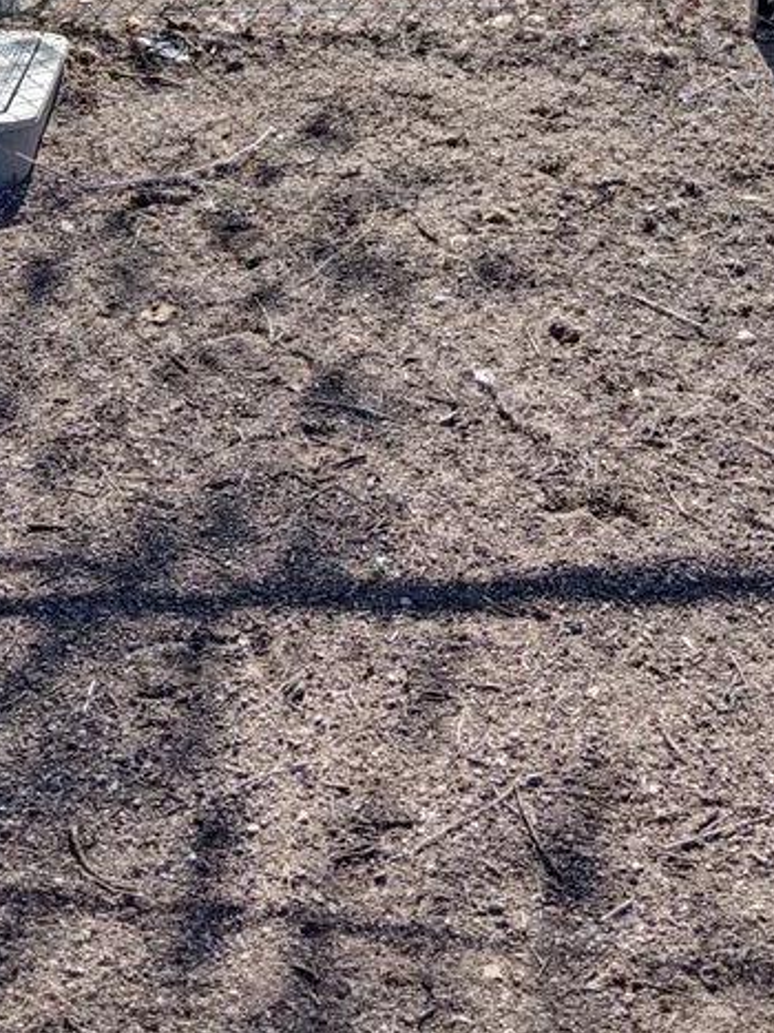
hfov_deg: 25.6
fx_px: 1700
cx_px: 444
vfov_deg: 30.3
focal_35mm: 57
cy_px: -97
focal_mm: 3.98
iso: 20
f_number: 1.8
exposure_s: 1/731
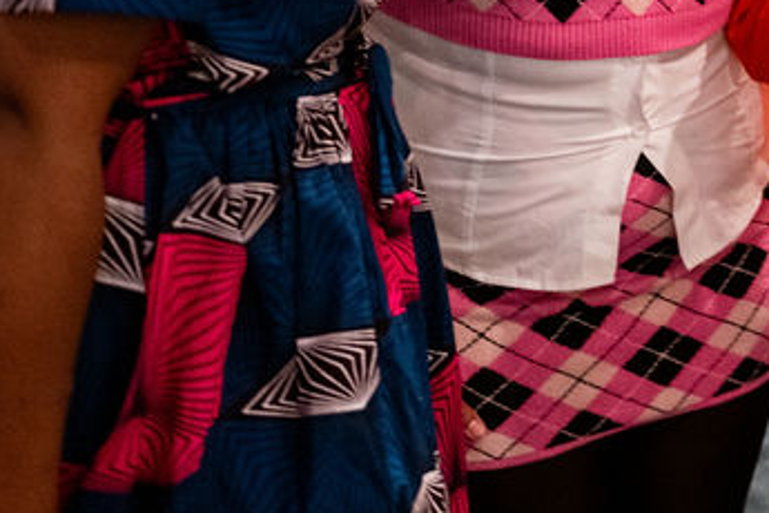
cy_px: -215
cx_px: 907
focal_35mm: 95
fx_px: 2029
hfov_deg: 20.2
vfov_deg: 13.7
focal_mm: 32
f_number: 2.8
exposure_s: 1/100
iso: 2500
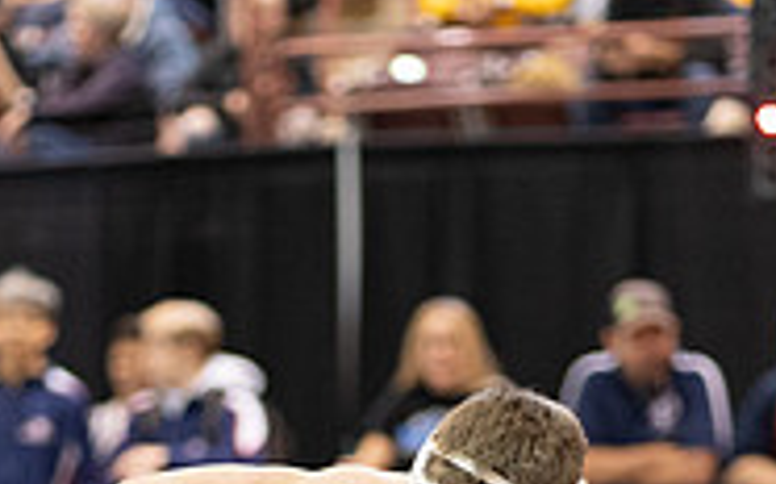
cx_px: 330
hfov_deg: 7.8
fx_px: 5707
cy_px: 728
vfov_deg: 4.8
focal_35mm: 270
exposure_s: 1/500
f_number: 1.8
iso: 4000
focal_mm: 85
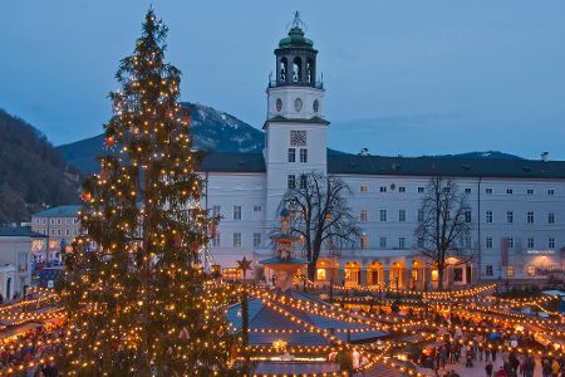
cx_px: 282
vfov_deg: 31.9
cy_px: 188
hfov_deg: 46.4
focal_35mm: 42
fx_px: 659
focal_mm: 28
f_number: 10
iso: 200
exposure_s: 1/2.5
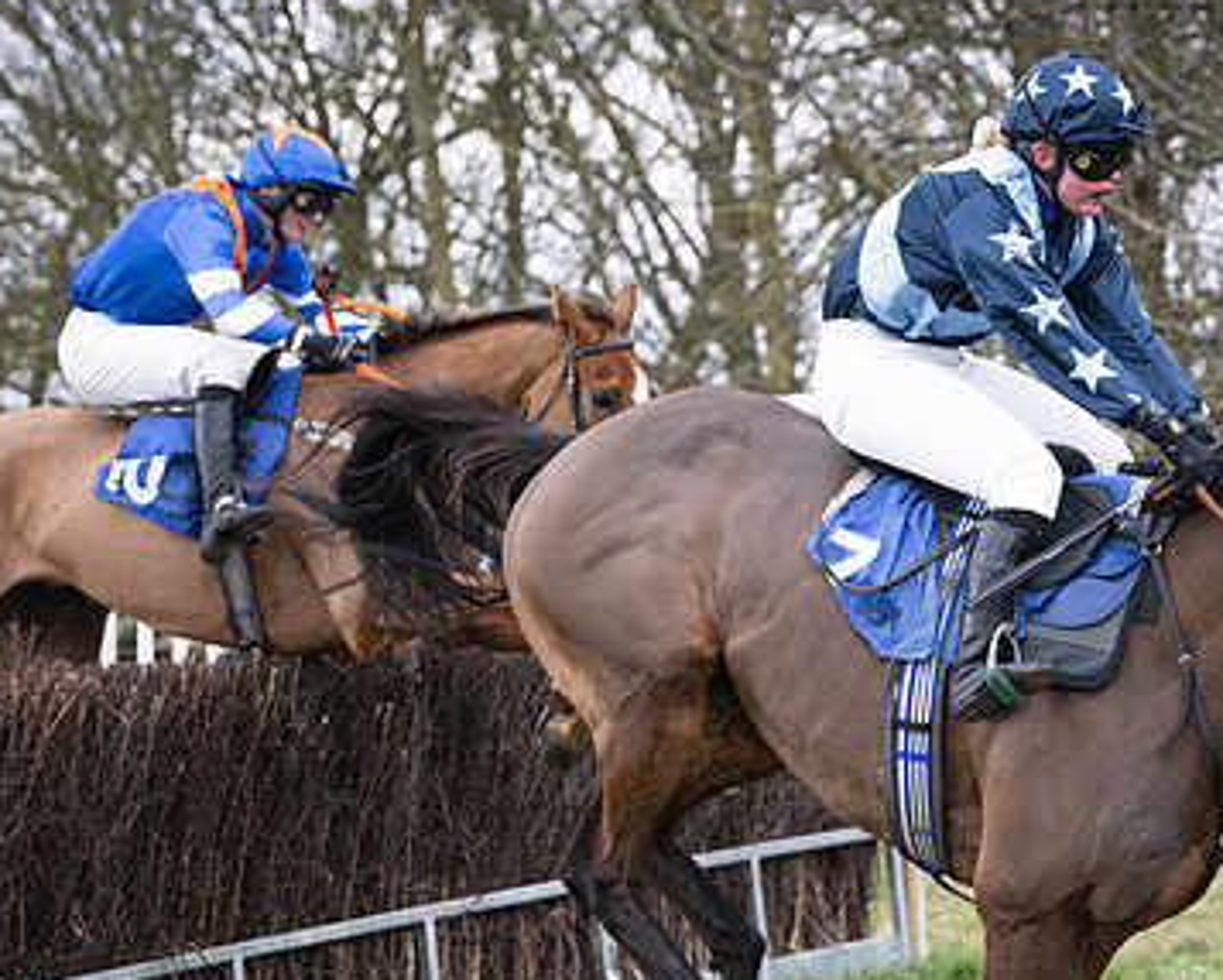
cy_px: 620
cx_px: 831
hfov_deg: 12.8
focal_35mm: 150
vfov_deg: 10.3
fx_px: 5432
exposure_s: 1/1600
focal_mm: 73
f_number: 2.8
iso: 400
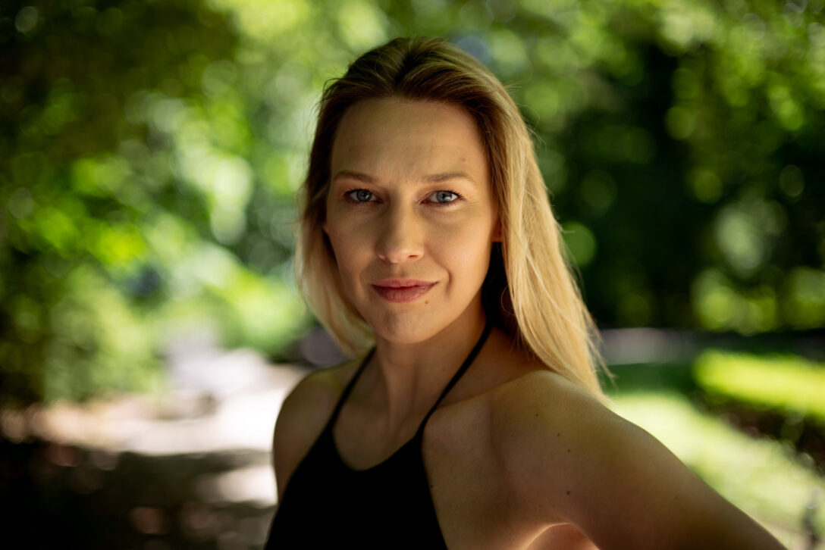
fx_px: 1146
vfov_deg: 27.0
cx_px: 412
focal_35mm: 50
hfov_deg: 39.6
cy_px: 275
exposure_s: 1/2500
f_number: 1.4
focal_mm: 50
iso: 125
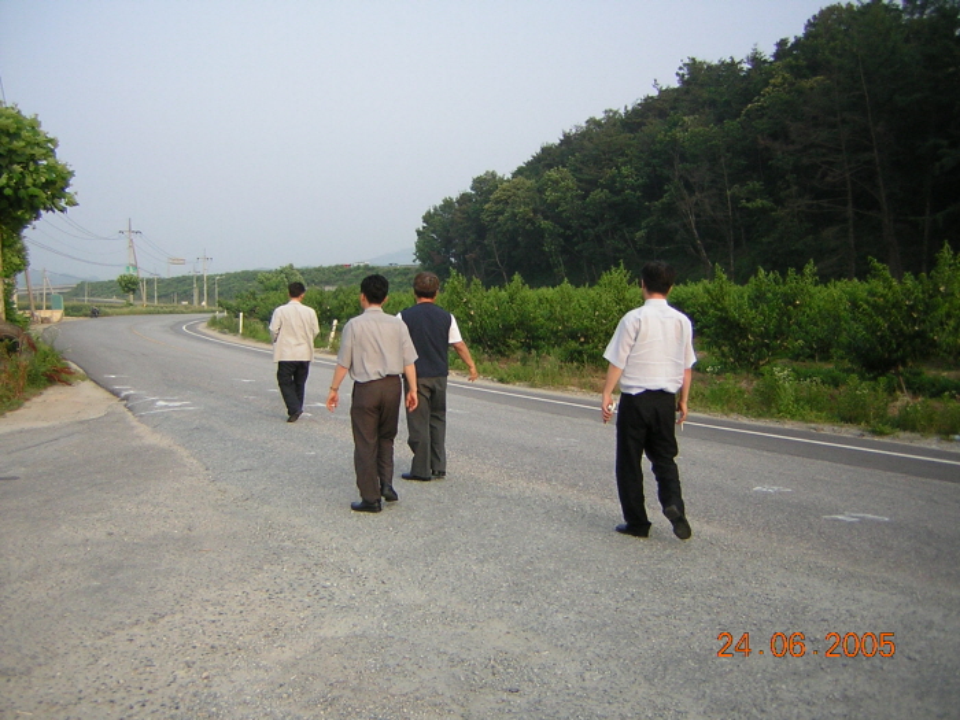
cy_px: 360
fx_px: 998
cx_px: 480
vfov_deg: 39.7
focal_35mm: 36
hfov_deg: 51.4
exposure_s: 1/287
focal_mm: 4.7
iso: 50
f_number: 2.6
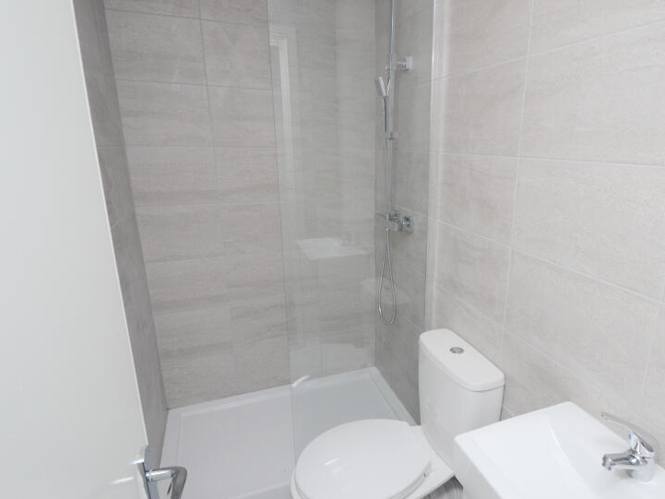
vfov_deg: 66.0
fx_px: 384
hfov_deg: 80.4
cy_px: 255
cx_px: 410
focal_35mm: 20
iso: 400
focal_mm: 10
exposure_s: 1/200
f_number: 7.1
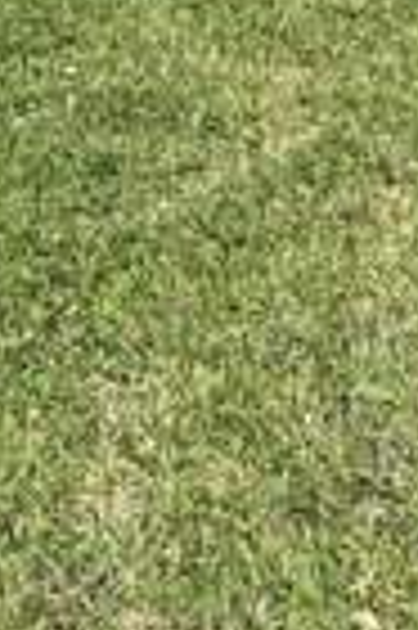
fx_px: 2165
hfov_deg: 10.8
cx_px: 553
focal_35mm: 124
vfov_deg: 15.4
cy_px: -279
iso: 32
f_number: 1.6
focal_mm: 4.2
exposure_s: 1/2618
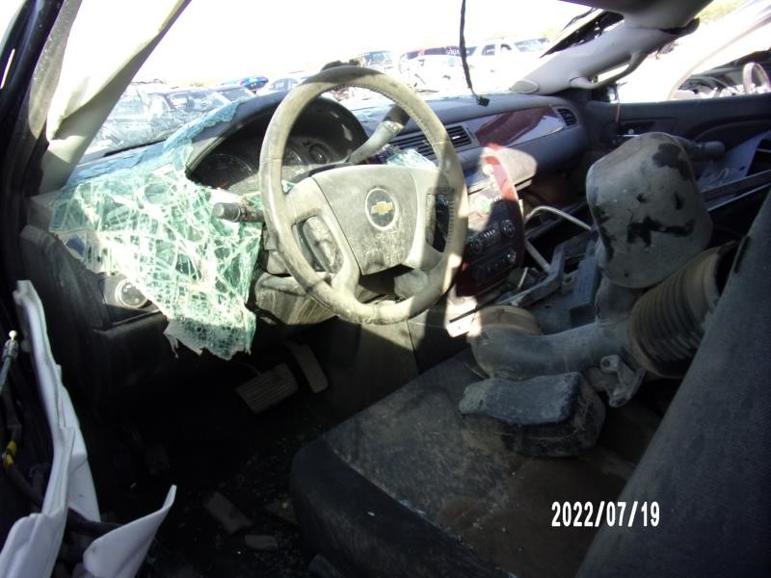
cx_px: 386
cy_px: 289
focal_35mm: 24
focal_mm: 4.3
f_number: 3.3
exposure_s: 1/150
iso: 80
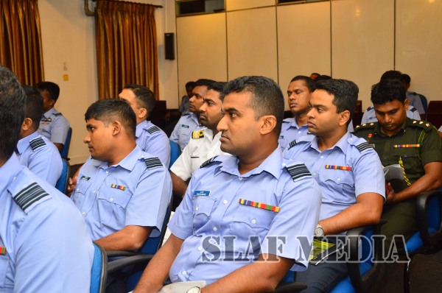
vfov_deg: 31.8
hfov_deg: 46.5
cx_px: 221
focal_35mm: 42
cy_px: 146
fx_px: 515
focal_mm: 28
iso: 800
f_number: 5
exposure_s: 1/80
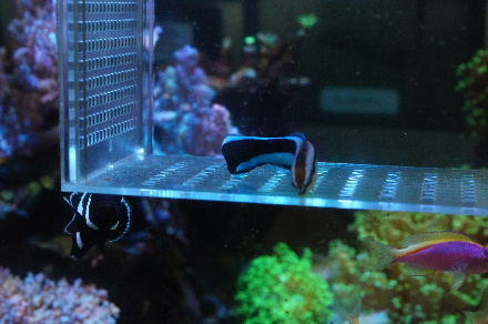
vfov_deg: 18.1
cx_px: 244
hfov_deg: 27.0
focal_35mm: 75
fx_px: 1015
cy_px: 162
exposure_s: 1/200
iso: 1600
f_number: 7.1
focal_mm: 50
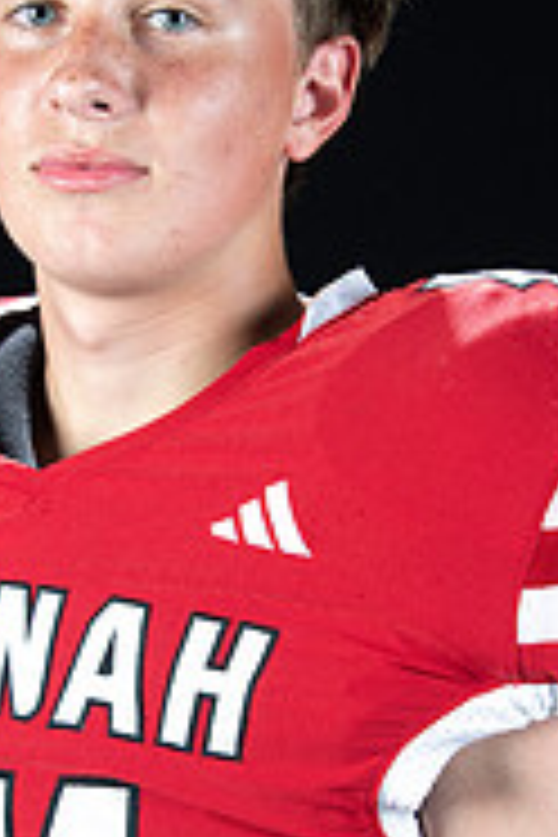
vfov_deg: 13.7
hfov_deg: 9.1
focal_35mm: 150
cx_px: 176
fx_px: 3487
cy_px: 562
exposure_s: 1/160
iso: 320
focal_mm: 62
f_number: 9
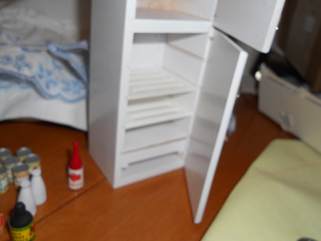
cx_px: 160
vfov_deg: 44.2
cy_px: 120
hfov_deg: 56.8
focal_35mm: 32
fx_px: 297
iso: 80
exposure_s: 1/25
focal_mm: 5.8
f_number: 8.8
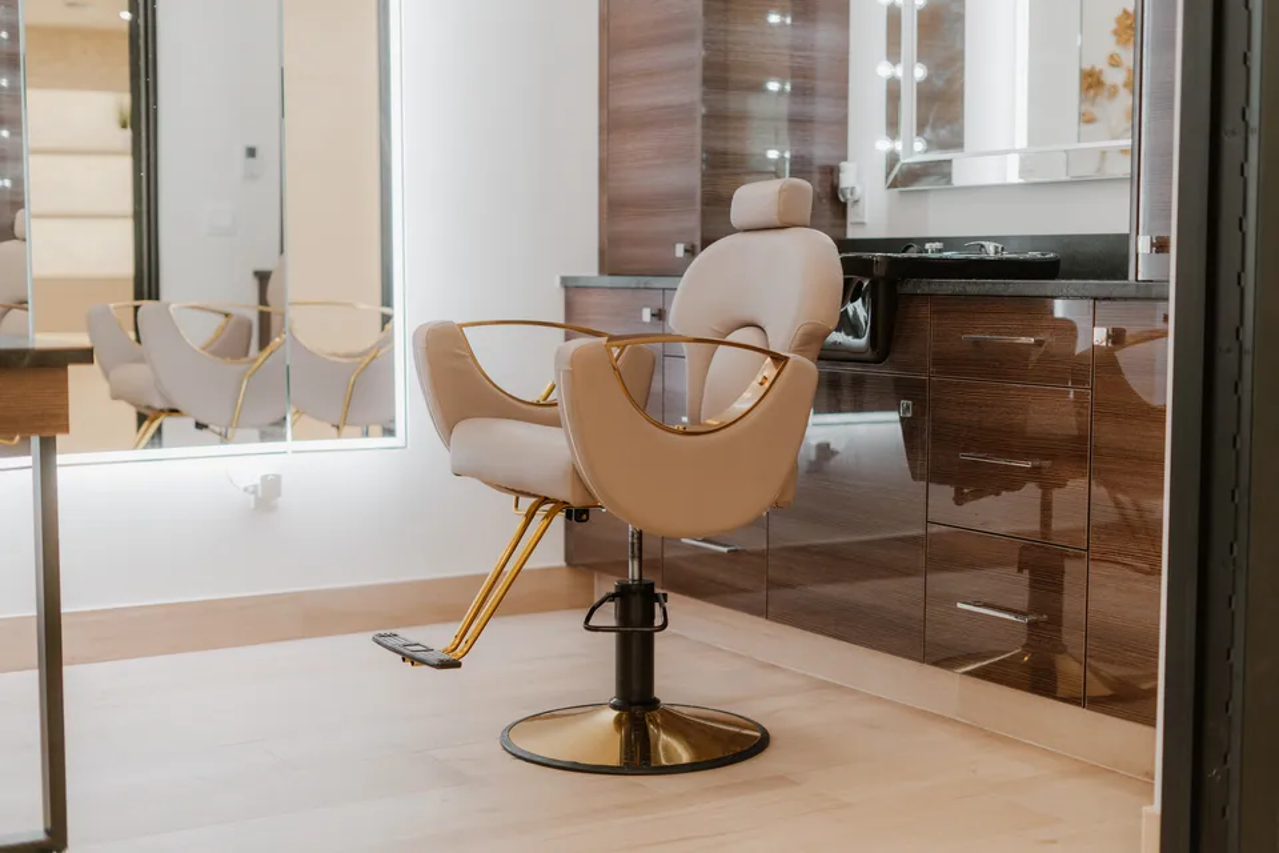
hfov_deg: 39.6
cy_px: 426
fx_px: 1776
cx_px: 640
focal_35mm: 50
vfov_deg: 27.0
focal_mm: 50
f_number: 1.8
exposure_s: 1/125
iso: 100
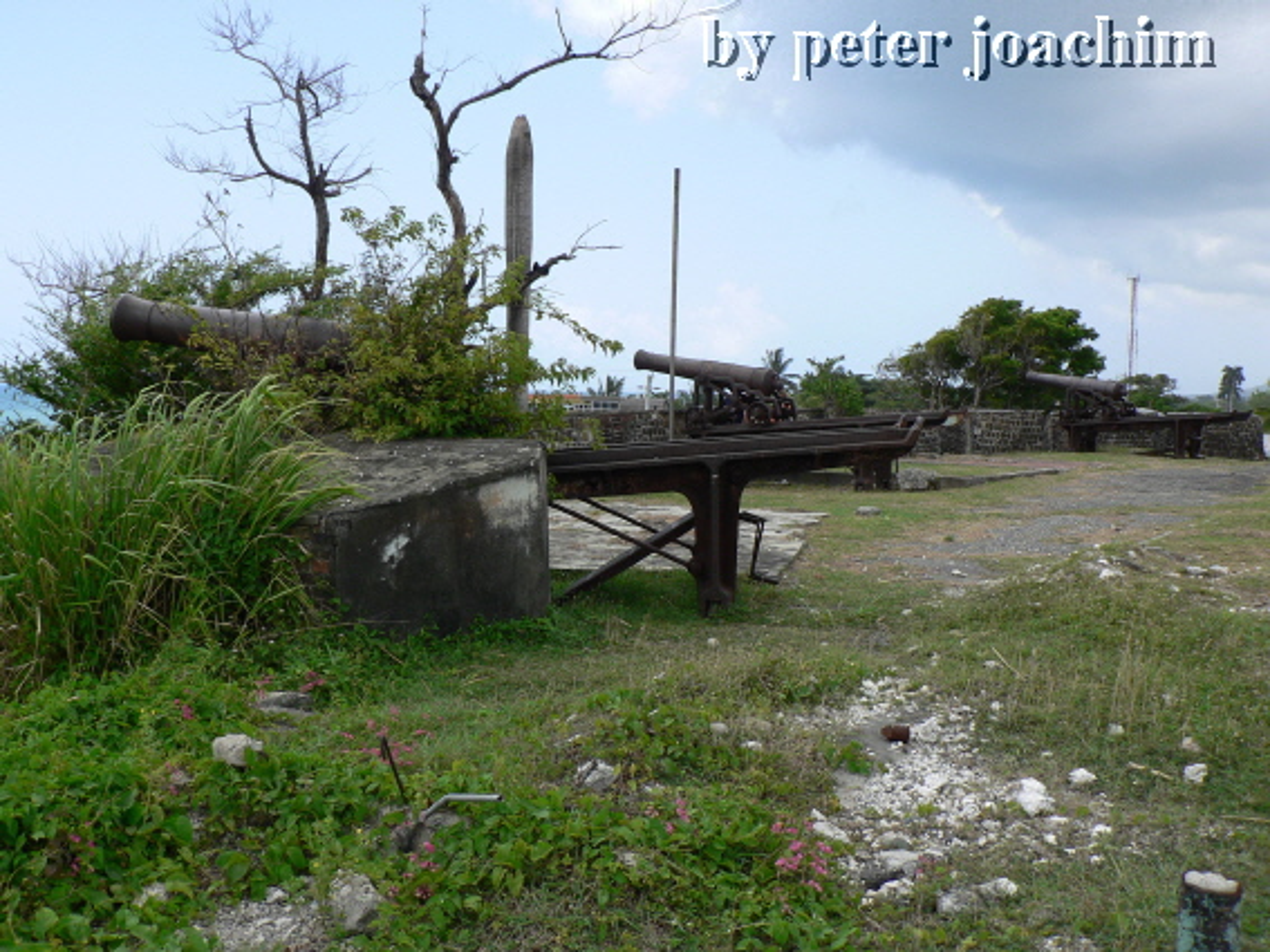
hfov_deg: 52.6
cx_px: 635
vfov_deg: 40.7
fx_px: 1284
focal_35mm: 35
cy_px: 476
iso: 64
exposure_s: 1/320
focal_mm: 6
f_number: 4
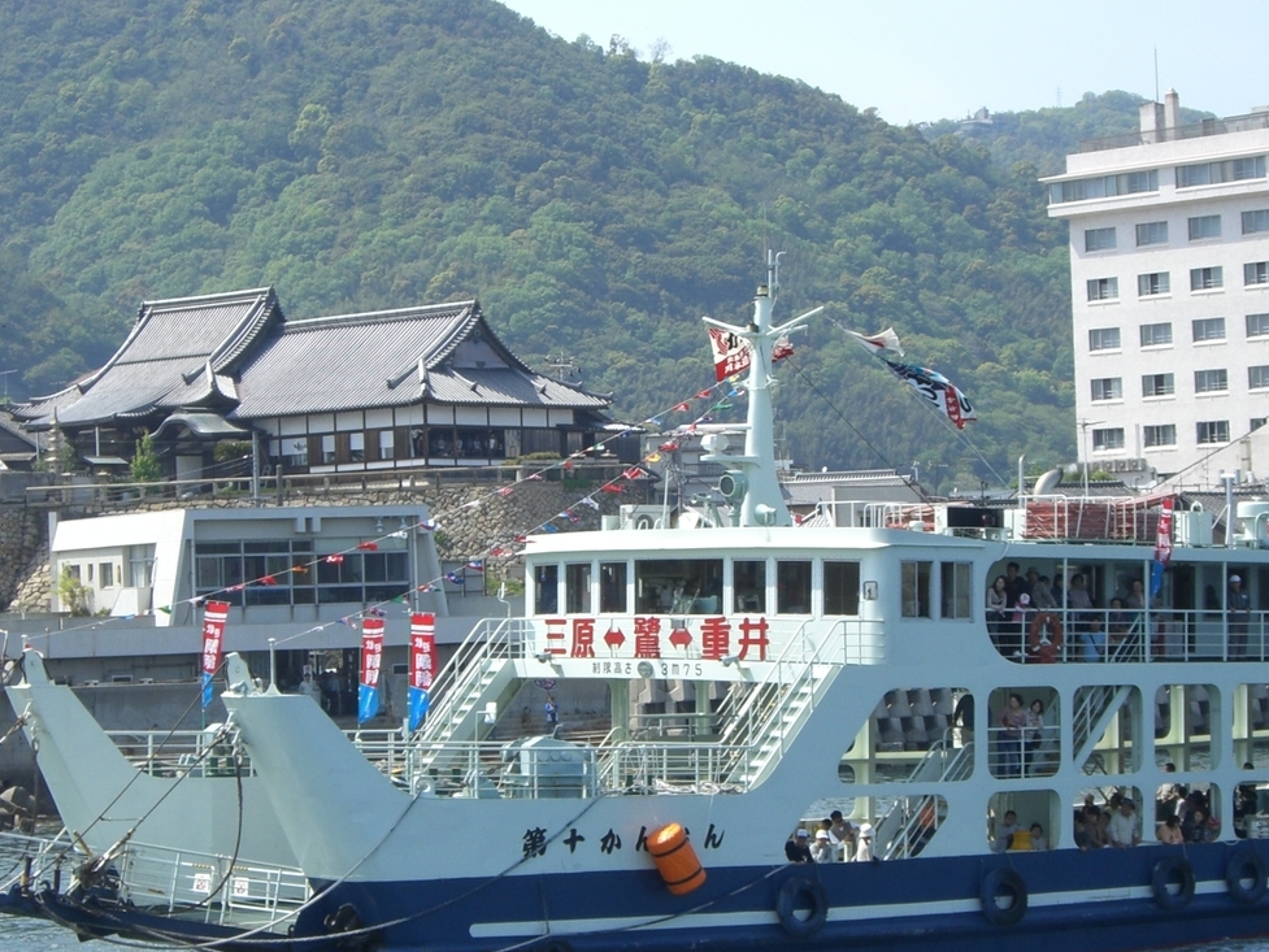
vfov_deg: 15.2
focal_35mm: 97
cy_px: 444
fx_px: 3556
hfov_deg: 20.2
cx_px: 655
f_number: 6.5
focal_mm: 12.8
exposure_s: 1/200
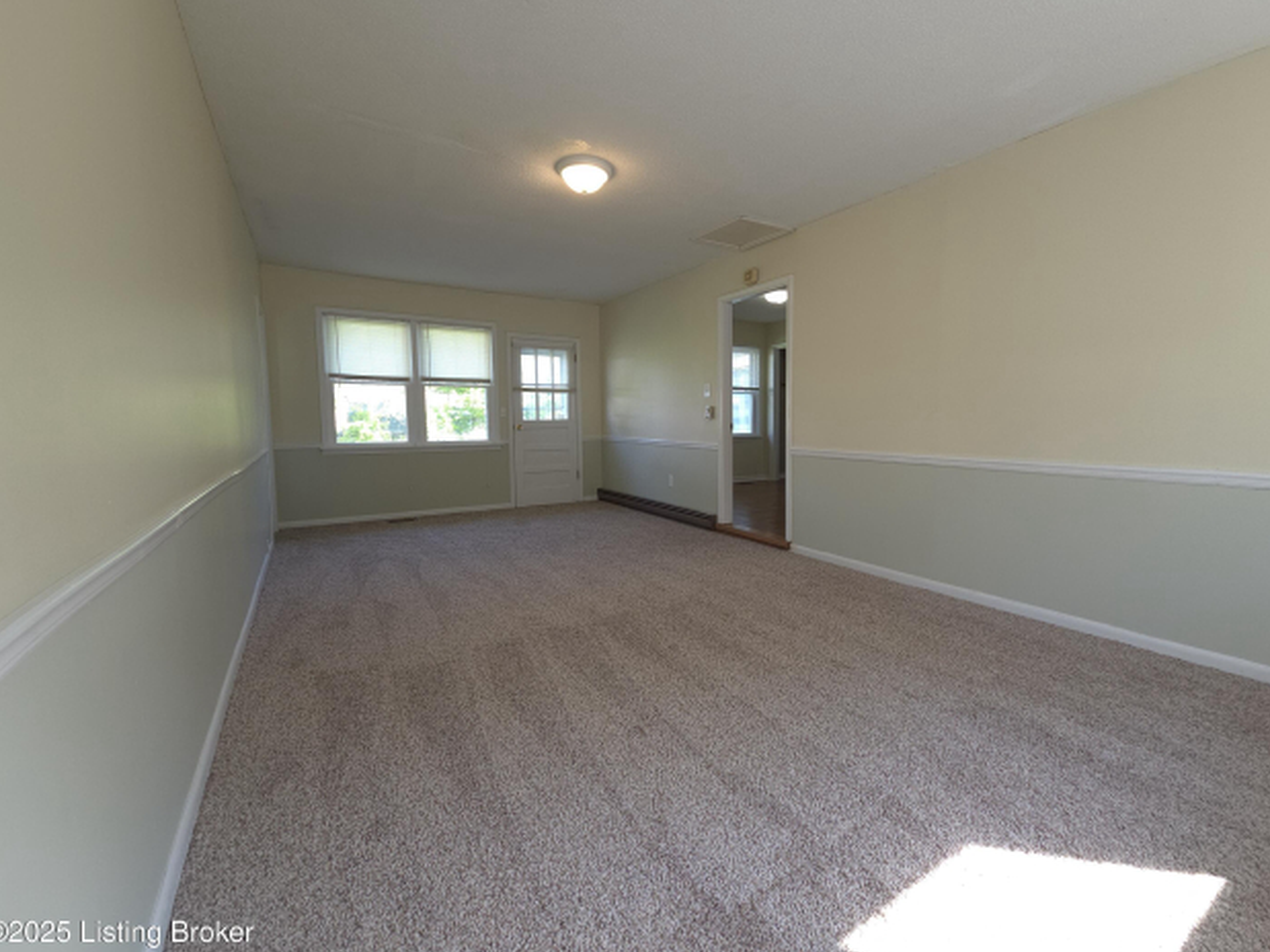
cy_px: 466
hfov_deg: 102.0
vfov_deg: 85.6
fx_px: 514
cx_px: 668
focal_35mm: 14
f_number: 2.2
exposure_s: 1/40
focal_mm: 2.2
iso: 64
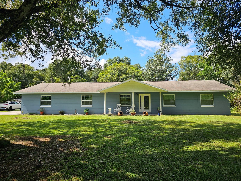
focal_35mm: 23
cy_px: 90
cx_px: 120
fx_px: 160
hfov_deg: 73.9
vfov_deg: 58.9
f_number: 1.7
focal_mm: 6.3
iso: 10
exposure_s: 1/518
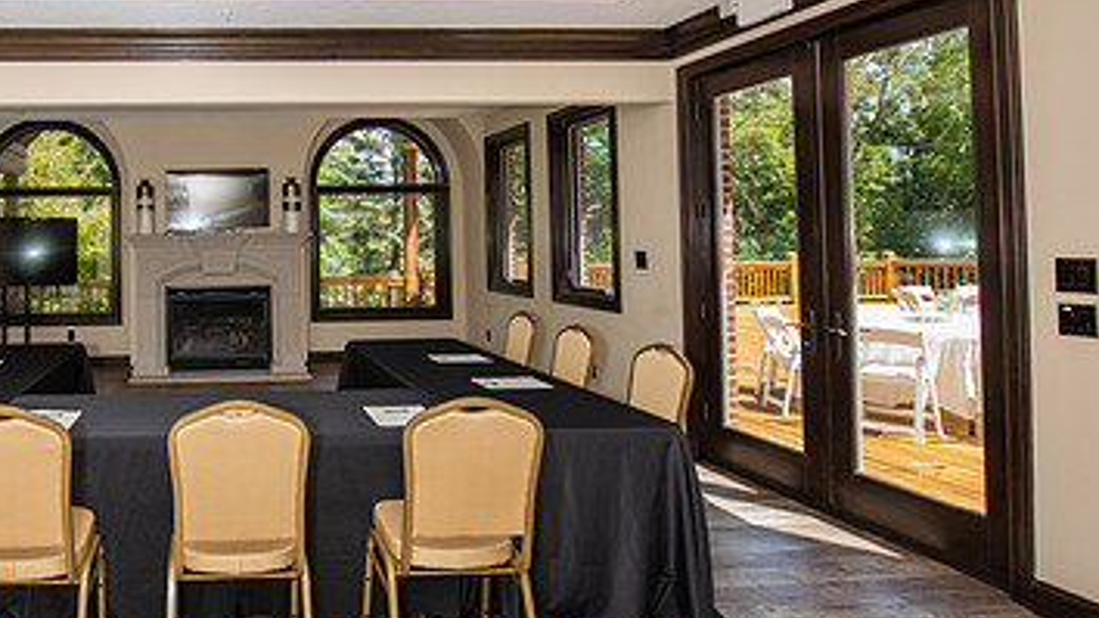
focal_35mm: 24
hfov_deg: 69.2
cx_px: 227
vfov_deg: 47.1
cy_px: 219
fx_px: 699
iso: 800
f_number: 8
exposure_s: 1/200
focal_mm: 14
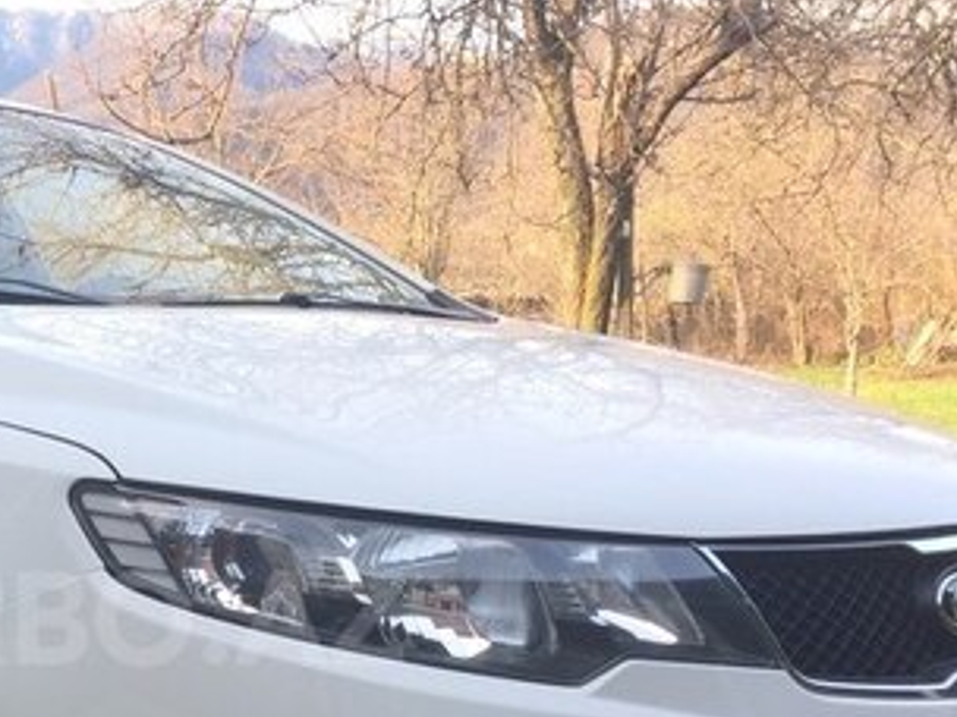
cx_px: 82
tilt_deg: -7.8
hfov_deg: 29.4
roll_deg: -0.8
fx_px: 1742
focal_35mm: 63
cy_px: 618
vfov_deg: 22.8
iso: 32
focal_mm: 4.15
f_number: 2.2
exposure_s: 1/182
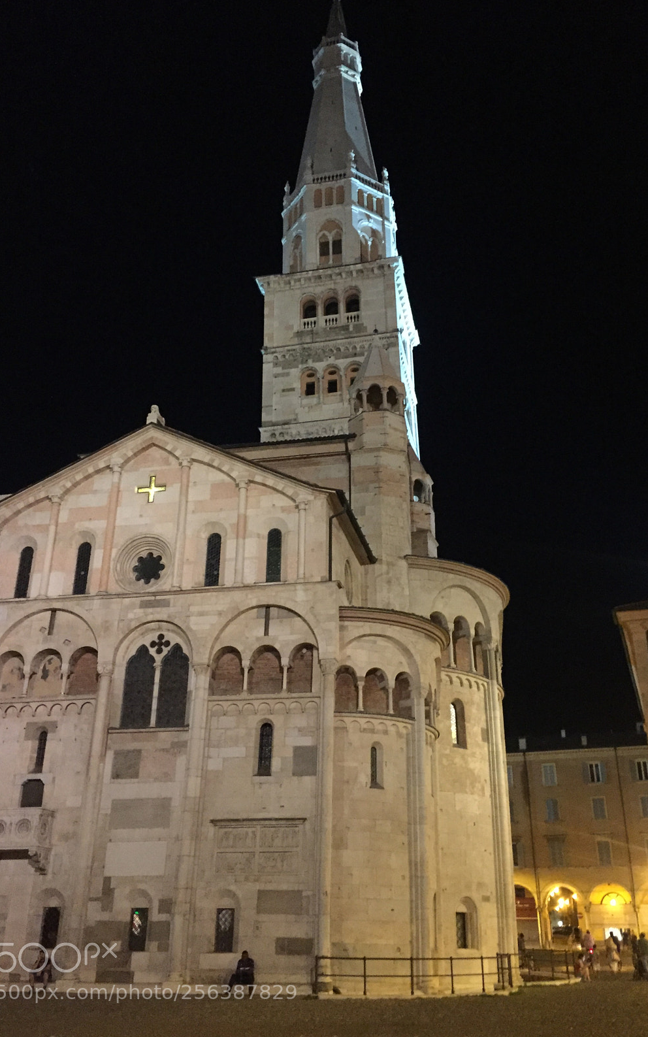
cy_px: 521
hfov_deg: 40.6
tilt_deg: +24.7
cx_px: 347
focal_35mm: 31
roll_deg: +1.8
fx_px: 876
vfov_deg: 61.2
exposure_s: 1/17
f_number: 2.2
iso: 640
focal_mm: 4.15
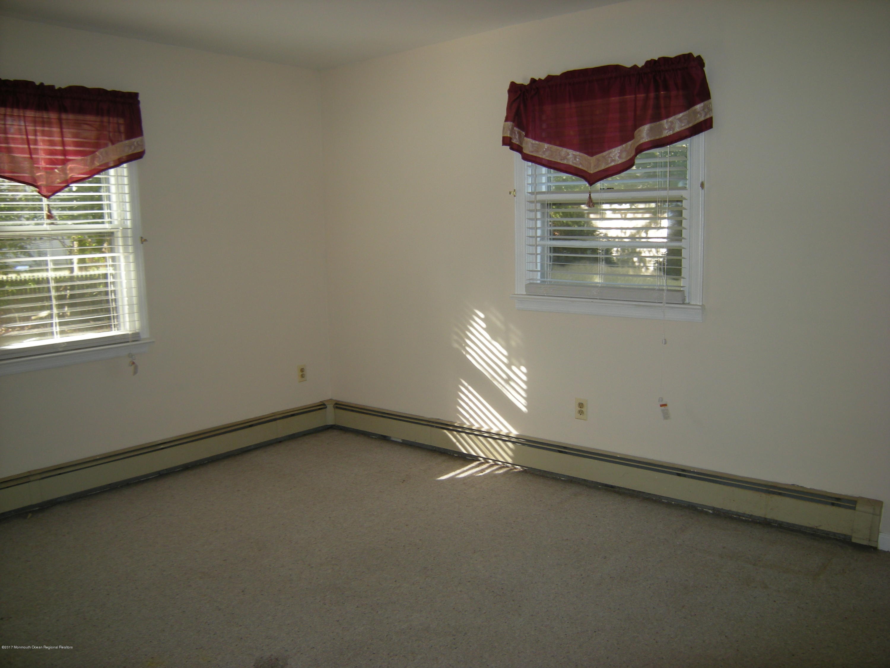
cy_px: 334
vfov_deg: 49.7
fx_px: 720
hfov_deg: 63.4
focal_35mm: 28
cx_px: 445
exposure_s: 1/51.3
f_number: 2.8
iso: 74
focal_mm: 4.7
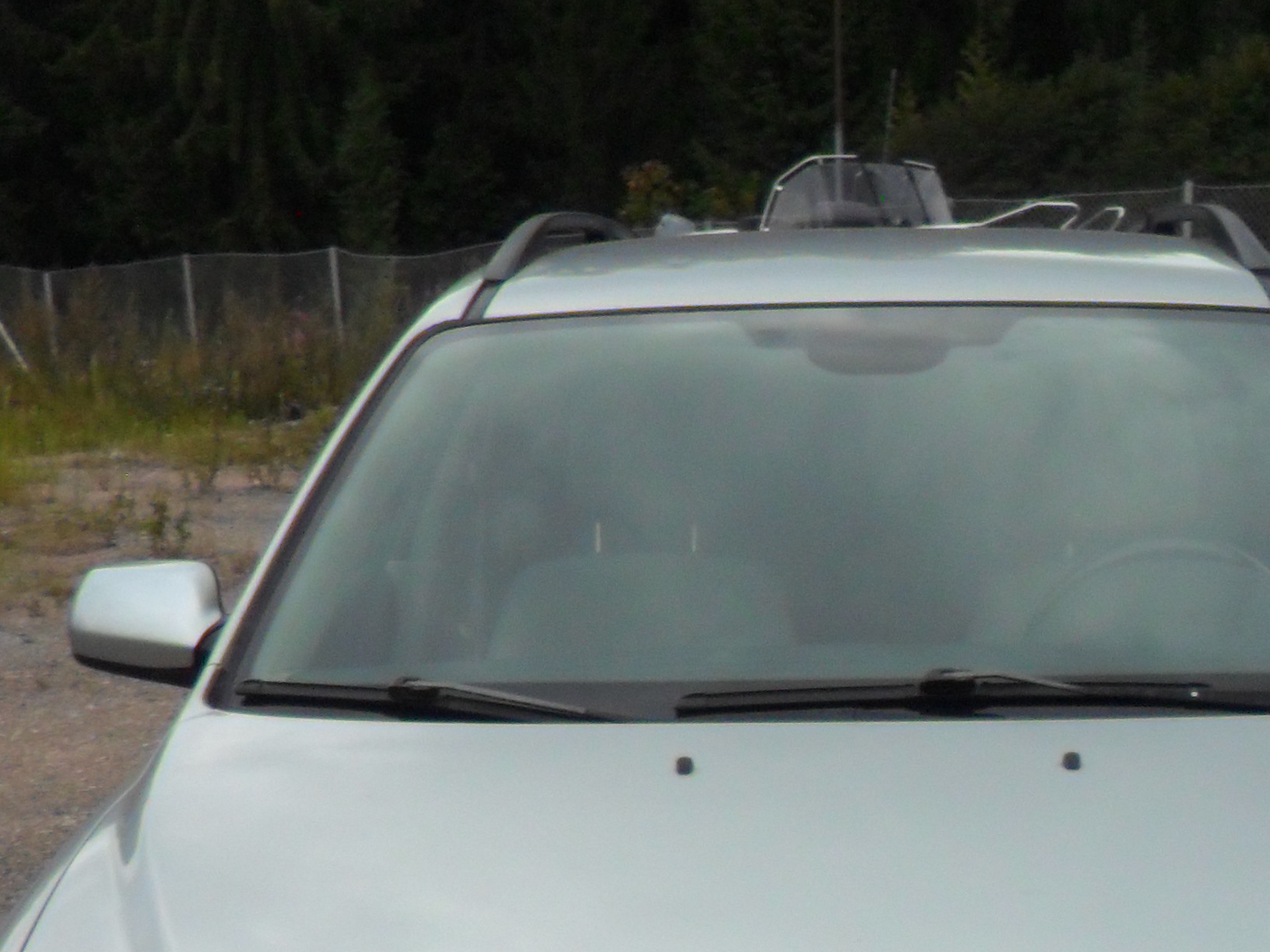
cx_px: 830
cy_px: 1144
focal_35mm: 71
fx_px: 2605
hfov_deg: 27.3
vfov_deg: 19.5
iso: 80
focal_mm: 4.9
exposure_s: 1/180
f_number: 8.9
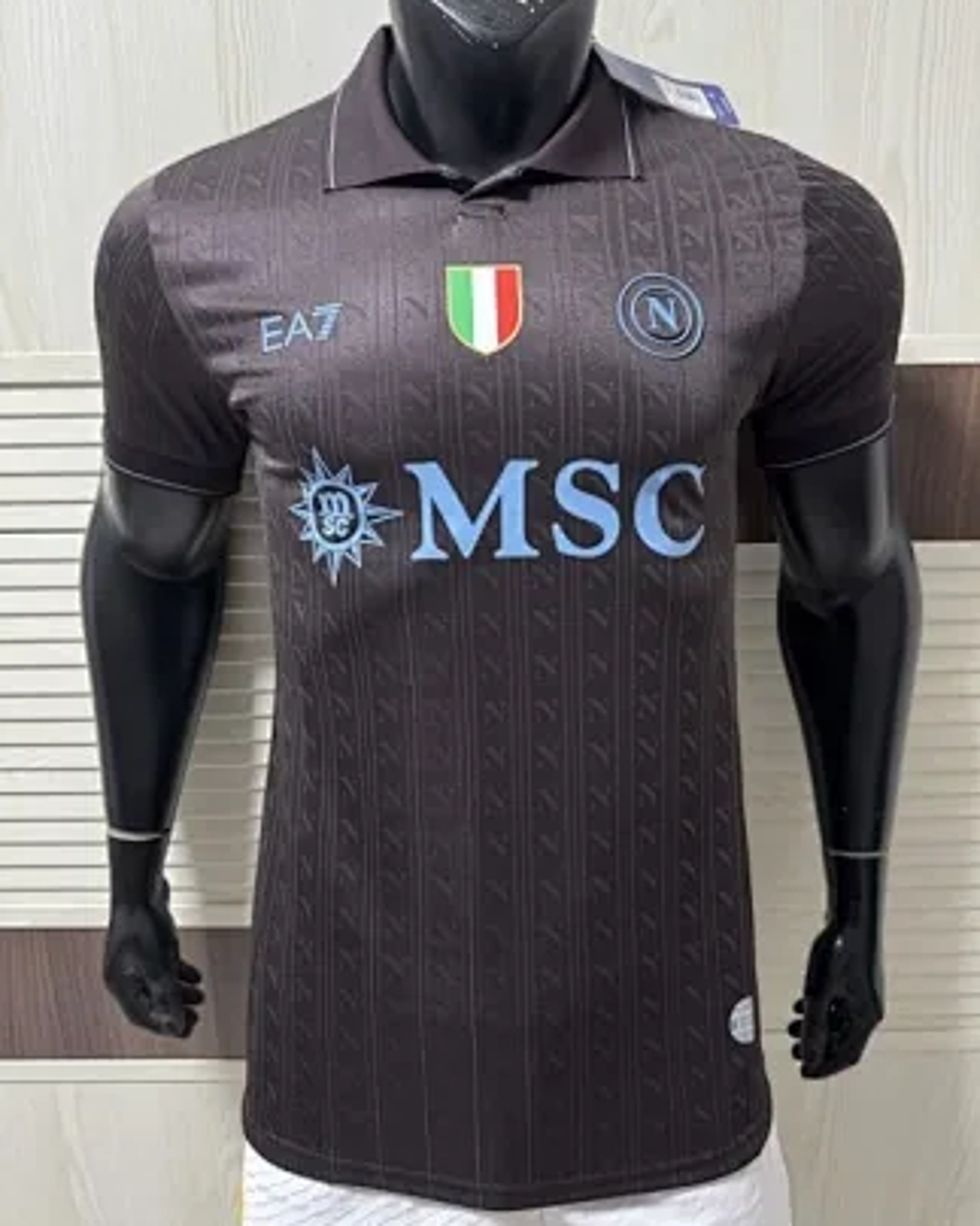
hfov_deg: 50.0
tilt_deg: -16.0
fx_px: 1052
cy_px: 534
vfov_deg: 60.2
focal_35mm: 29
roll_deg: +1.2
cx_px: 496
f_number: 1.78
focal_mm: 6.76
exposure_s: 1/60
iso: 640
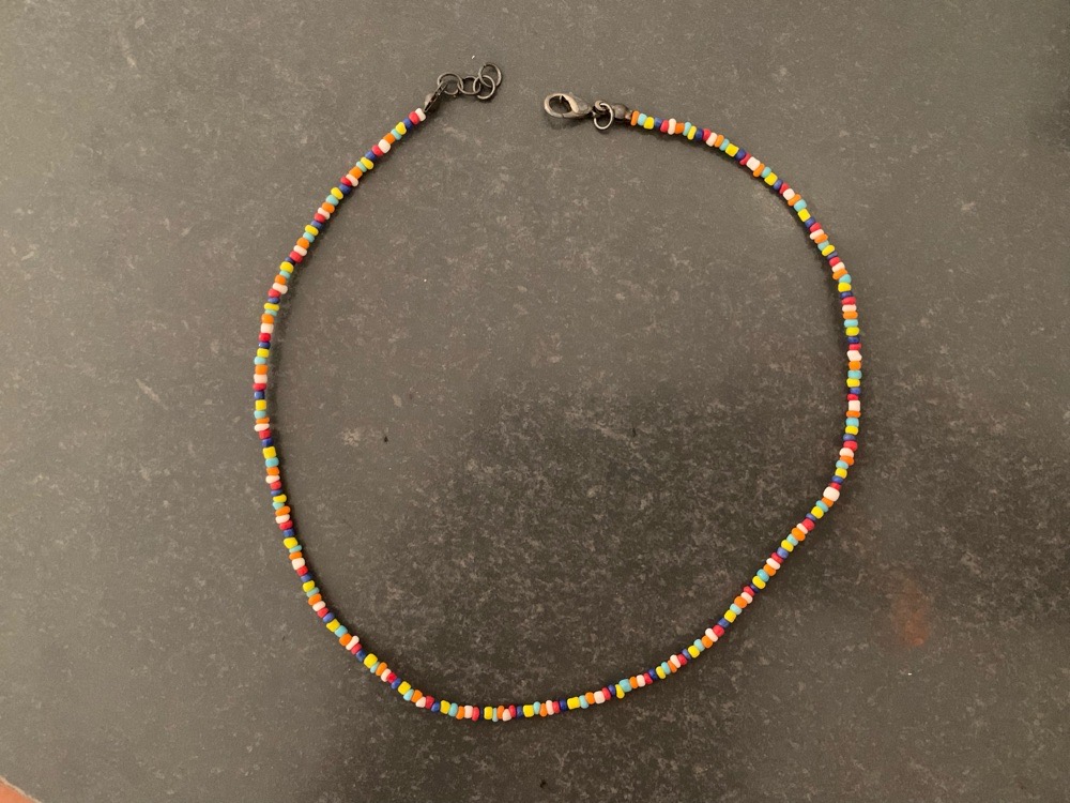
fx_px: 804
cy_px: 402
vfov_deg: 53.1
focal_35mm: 26
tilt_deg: -88.5
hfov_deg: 67.3
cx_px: 535
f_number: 1.8
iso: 800
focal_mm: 4.25
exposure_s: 1/25
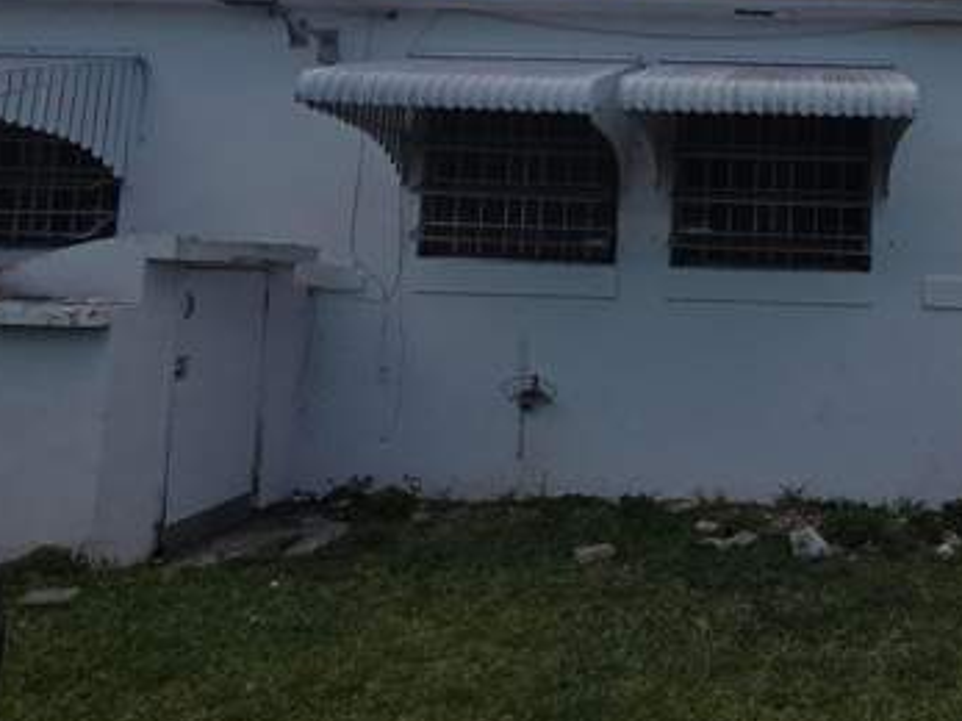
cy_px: 219
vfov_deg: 45.8
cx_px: 779
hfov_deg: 55.5
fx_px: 833
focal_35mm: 30
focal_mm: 2.2
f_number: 2.2
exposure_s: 1/3399
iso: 50
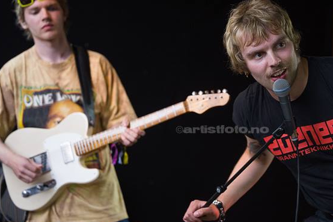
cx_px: 180
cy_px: 86
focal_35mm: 104
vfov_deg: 13.1
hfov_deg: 19.6
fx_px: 962
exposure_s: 1/800
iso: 1000
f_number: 2.8
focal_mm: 80
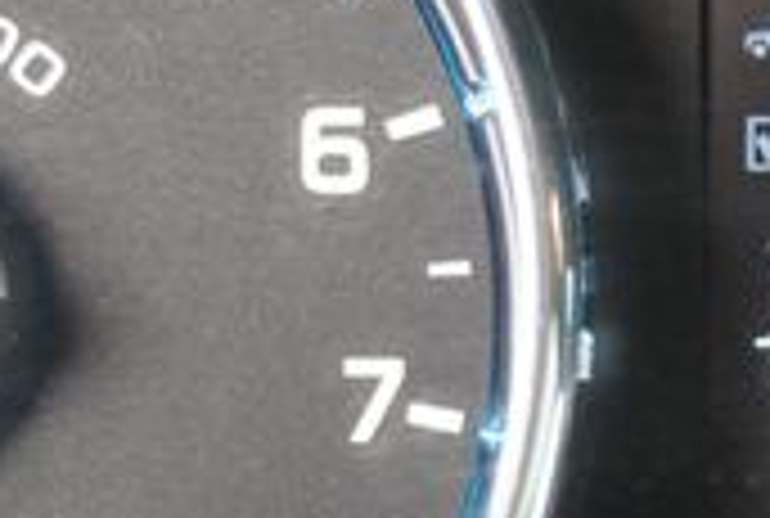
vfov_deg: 6.5
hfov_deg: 9.3
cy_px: 288
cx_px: 1279
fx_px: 4568
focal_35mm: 213
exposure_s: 1/60
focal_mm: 38
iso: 1250
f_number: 5.6
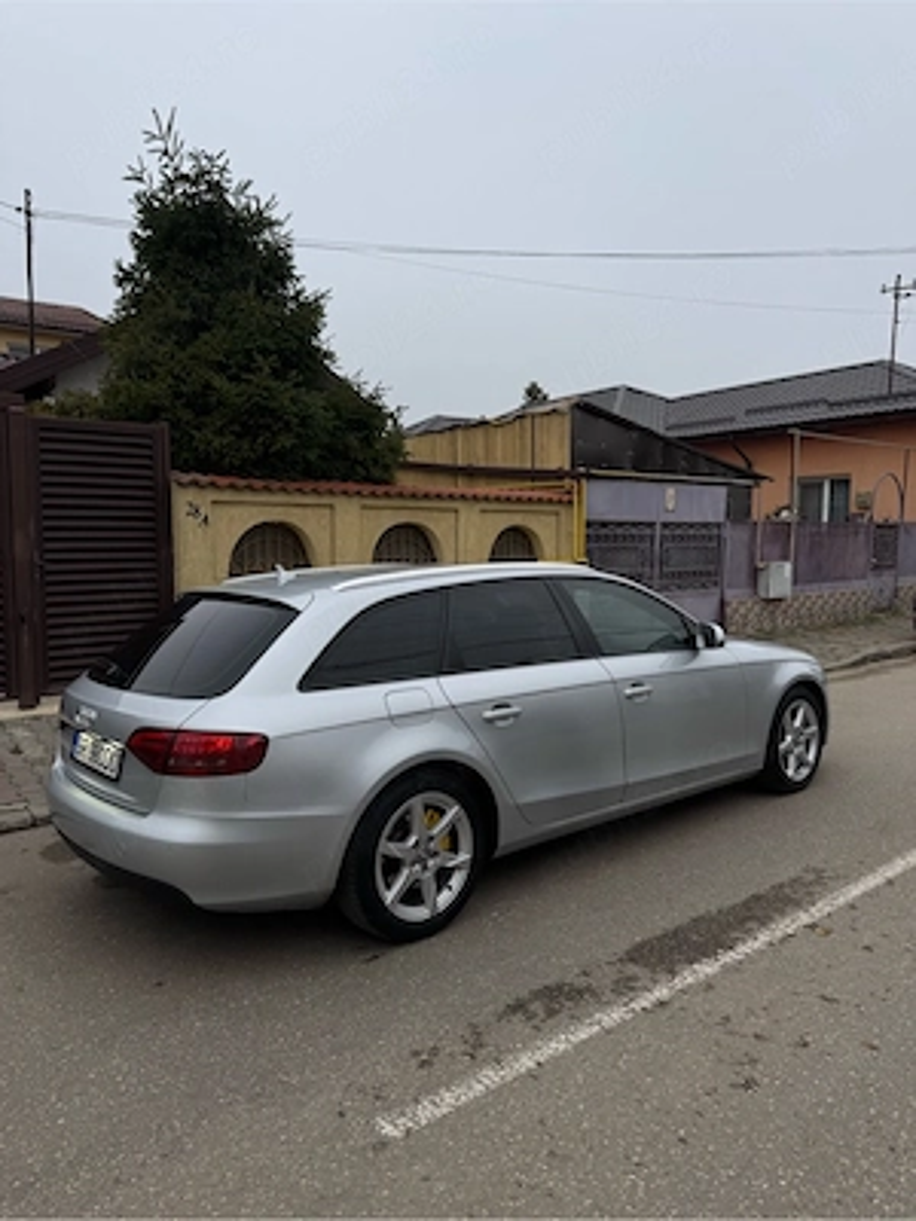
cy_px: 610
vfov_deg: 71.6
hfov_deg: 56.8
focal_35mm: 24
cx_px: 458
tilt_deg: -4.0
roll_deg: -0.7
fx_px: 847
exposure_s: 1/150
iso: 80
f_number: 1.78
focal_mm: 6.76
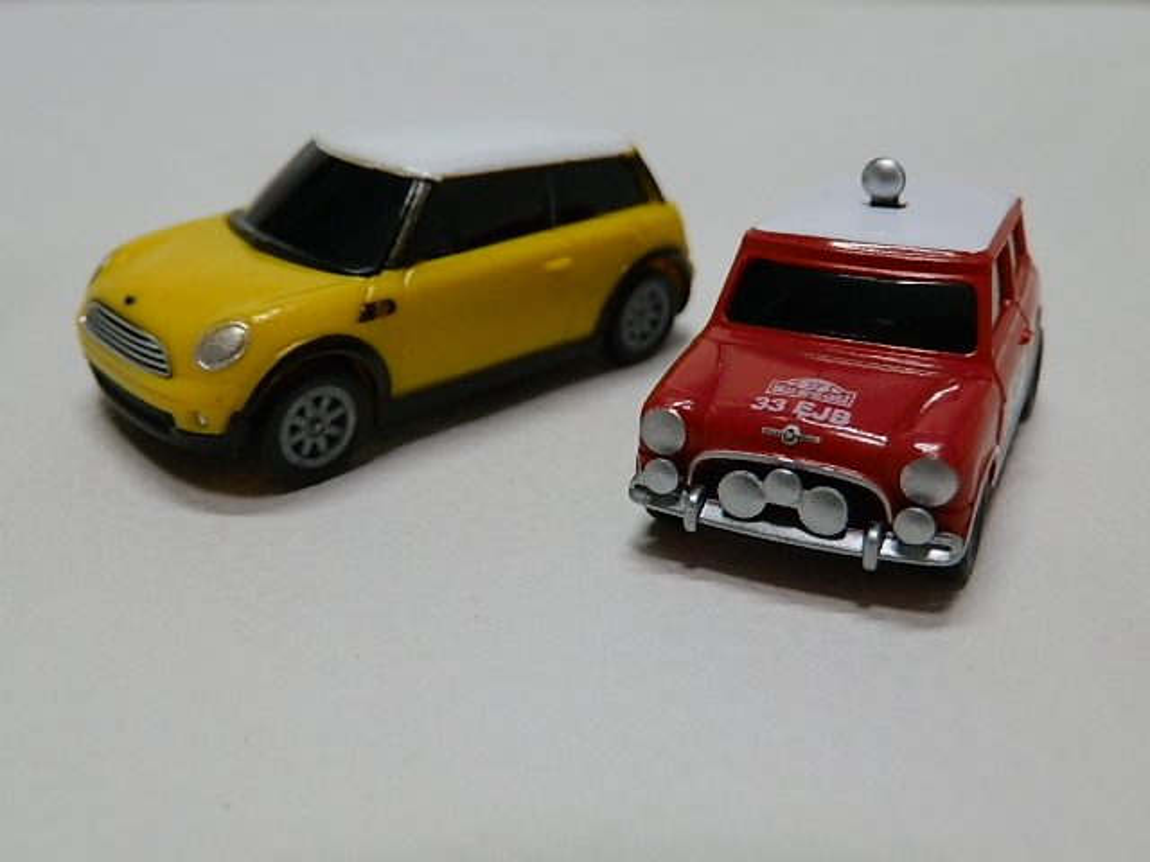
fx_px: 1130
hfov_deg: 54.0
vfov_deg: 41.8
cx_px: 575
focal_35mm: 34
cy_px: 431
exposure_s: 1/30
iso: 200
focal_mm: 6.17
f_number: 3.5
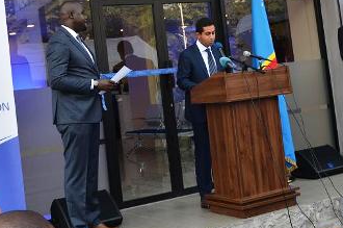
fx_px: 609
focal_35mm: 64
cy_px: 23
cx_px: 185
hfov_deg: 31.4
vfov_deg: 20.7
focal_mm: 22
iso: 180
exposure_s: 1/125
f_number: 5.6
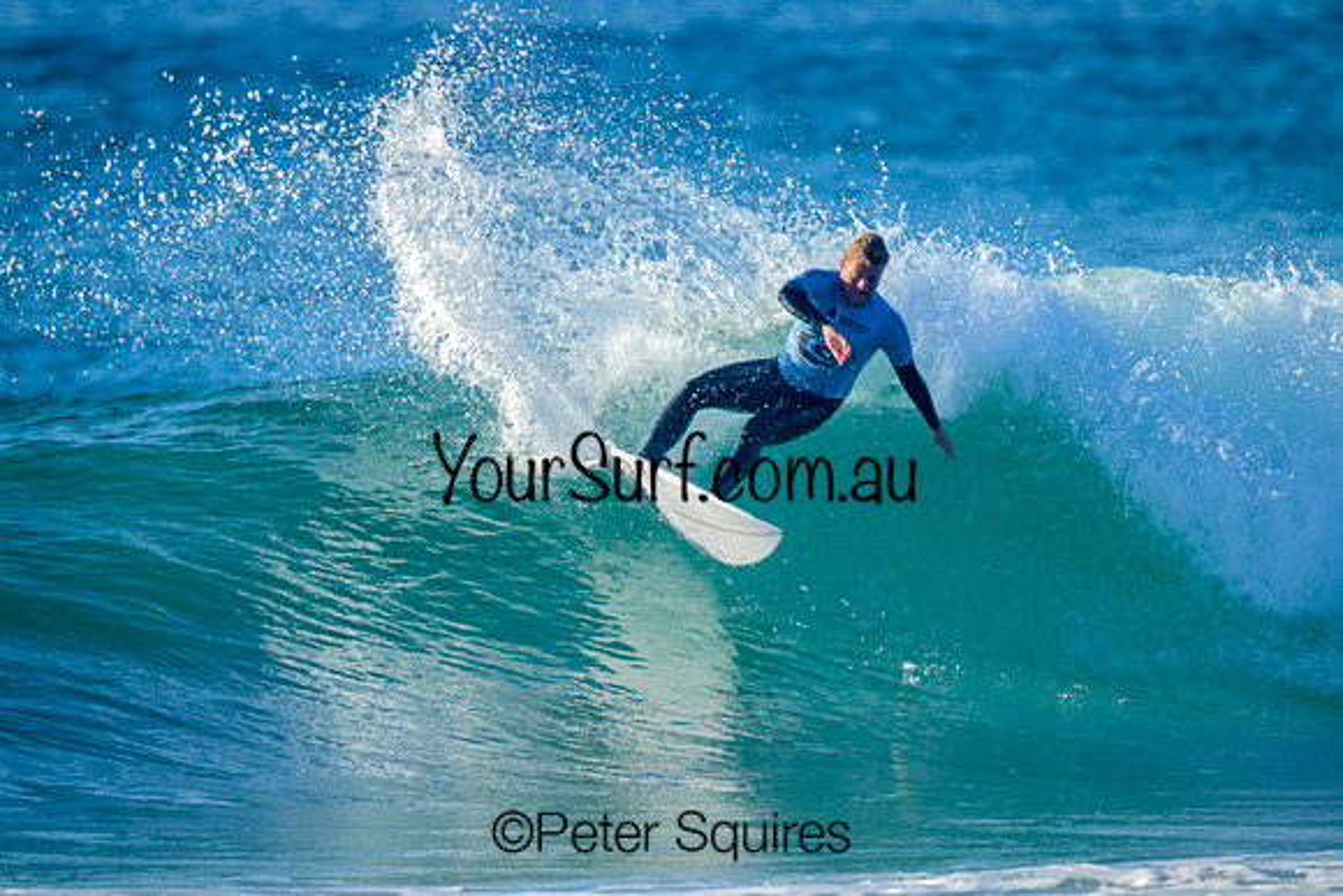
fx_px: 44548
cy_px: 478
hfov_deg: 1.7
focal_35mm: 1194
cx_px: 627
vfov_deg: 1.2
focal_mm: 1120
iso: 900
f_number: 9
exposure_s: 1/2000
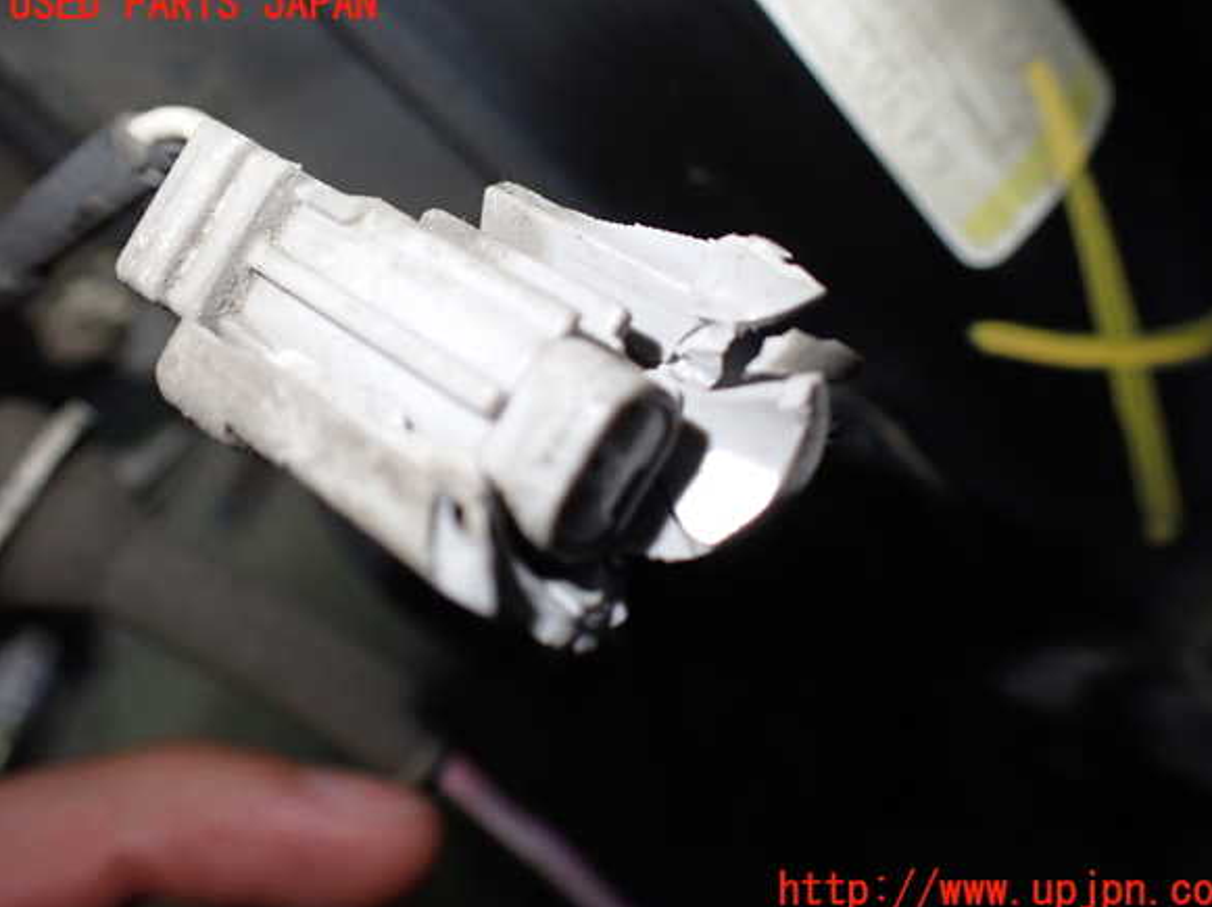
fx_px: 1085
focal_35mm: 31
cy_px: 448
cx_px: 624
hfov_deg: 58.4
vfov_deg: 45.4
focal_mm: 5.4
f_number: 2.3
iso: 320
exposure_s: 1/125
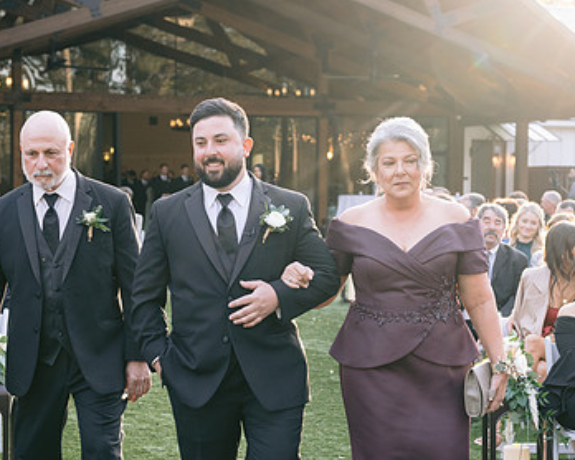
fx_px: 1395
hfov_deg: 23.3
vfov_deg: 18.7
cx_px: 237
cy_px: 275
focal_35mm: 82
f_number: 4
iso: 400
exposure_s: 1/200
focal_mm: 50
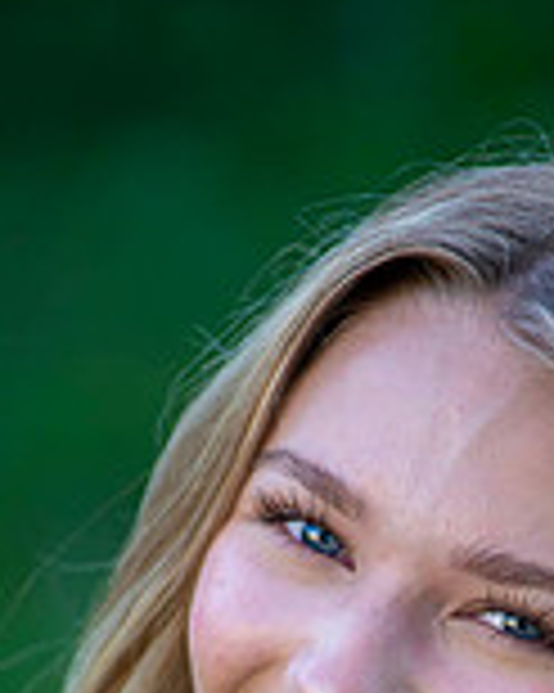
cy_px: 1004
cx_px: 459
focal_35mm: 548
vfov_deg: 3.5
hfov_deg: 2.8
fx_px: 11243
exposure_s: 1/200
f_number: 4
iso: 160
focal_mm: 200
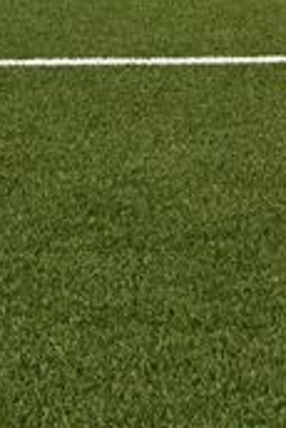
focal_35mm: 220
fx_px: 2616
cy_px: -311
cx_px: 276
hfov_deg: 6.2
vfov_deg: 9.0
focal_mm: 42
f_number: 14
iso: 640
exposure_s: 1/800
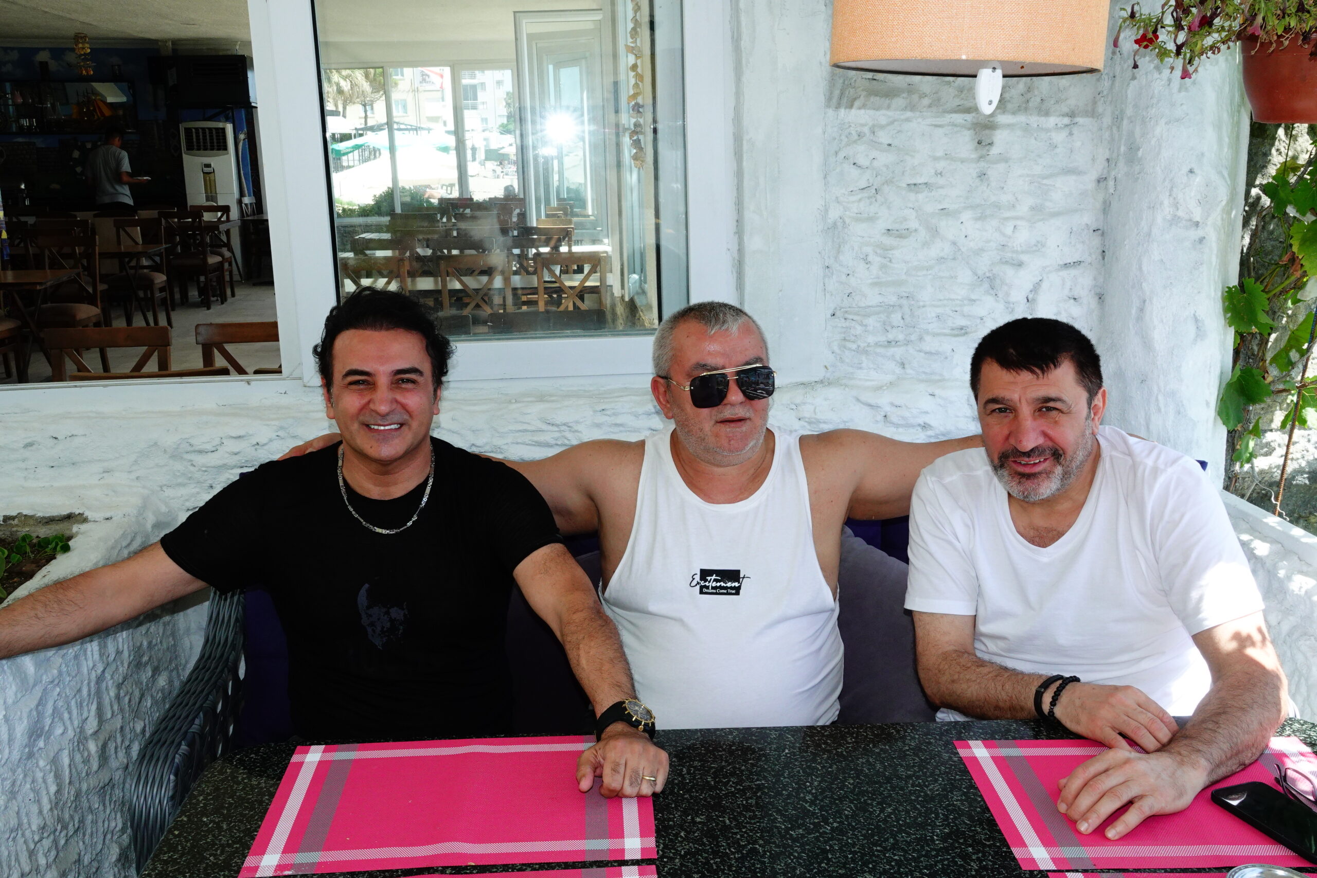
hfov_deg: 58.7
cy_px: 439
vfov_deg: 41.1
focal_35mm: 32
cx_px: 658
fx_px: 1171
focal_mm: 11.77
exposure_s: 1/250
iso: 500
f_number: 8
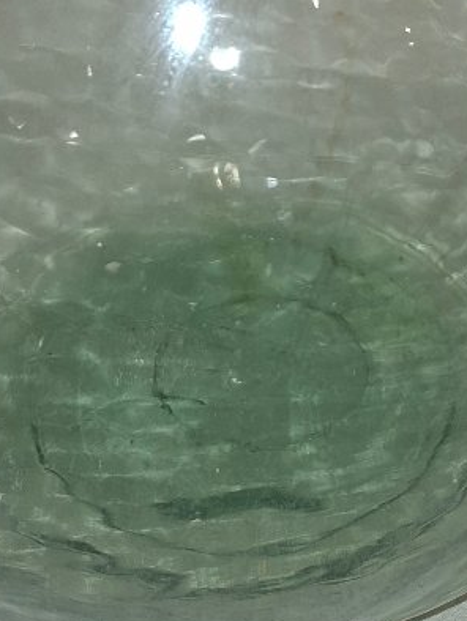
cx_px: 262
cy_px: -202
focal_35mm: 70
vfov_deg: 24.1
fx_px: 1258
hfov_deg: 21.0
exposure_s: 1/100
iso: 100
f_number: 1.8
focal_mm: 5.54
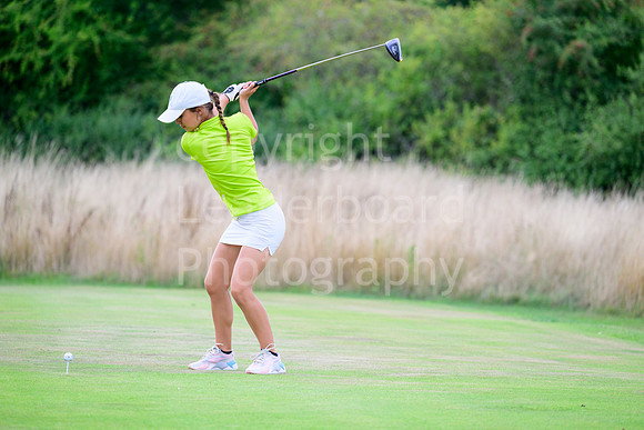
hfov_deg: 9.4
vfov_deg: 6.2
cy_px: 215
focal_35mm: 220
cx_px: 322
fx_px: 3936
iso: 1000
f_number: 5
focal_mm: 220
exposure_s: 1/2000
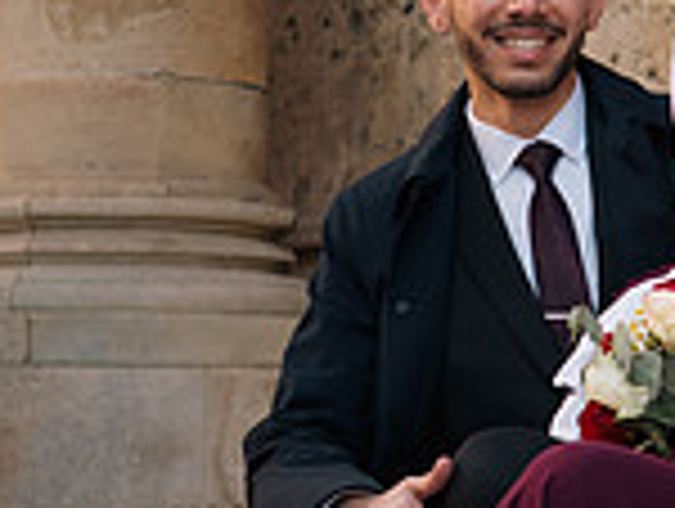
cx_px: 468
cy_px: 288
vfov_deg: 8.6
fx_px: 3379
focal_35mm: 173
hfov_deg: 11.4
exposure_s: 1/640
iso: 200
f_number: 2.8
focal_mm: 40
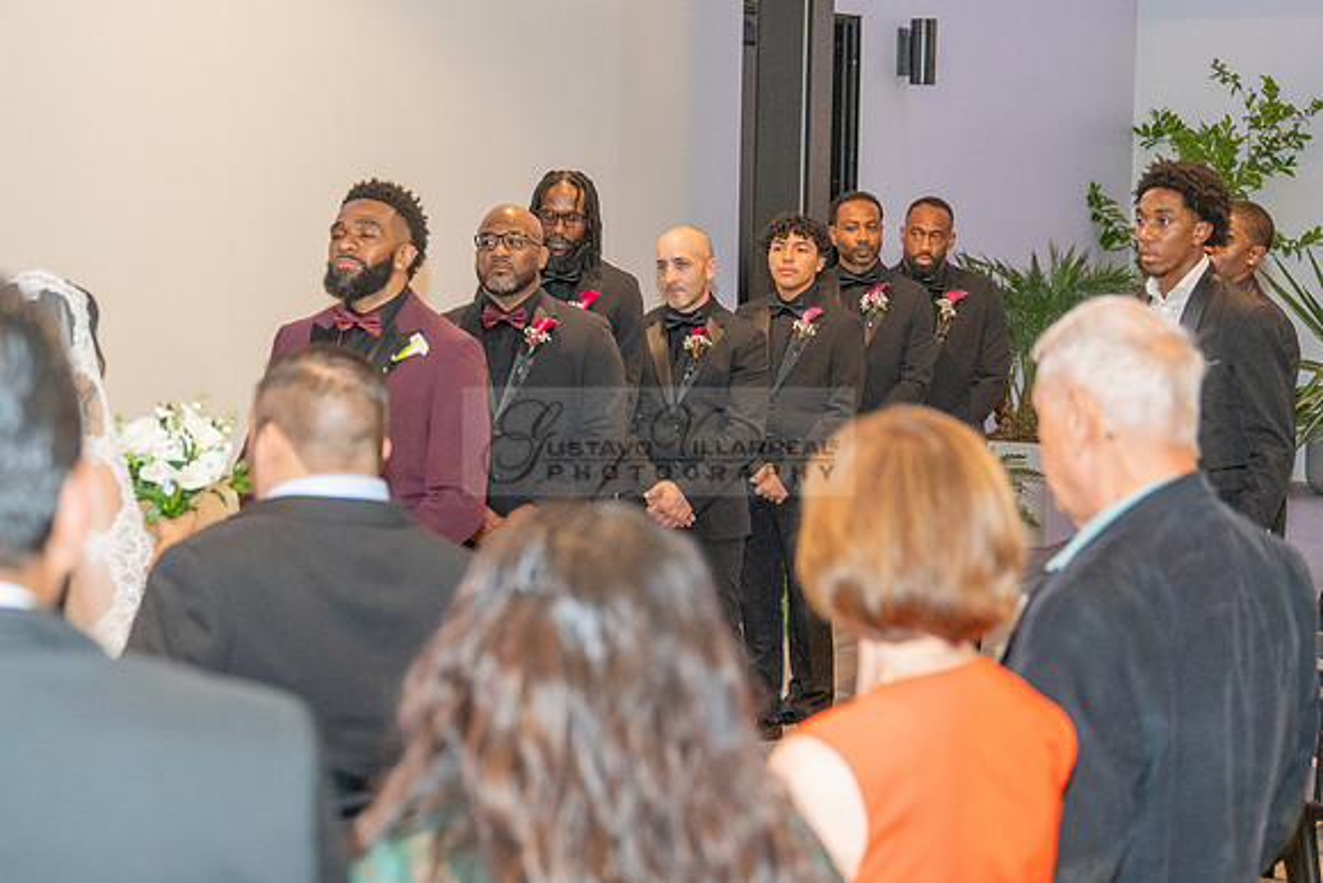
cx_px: 588
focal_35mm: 75
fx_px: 2748
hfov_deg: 27.1
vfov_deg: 18.2
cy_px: 372
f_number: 3.2
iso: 1250
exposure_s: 1/200
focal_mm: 51
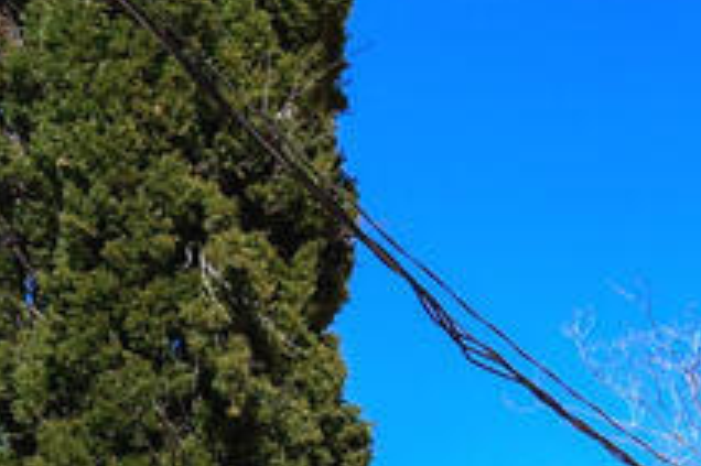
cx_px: 2232
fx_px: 1926
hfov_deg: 10.7
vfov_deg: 12.5
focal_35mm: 99
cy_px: 863
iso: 100
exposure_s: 1/320
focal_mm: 14
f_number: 8
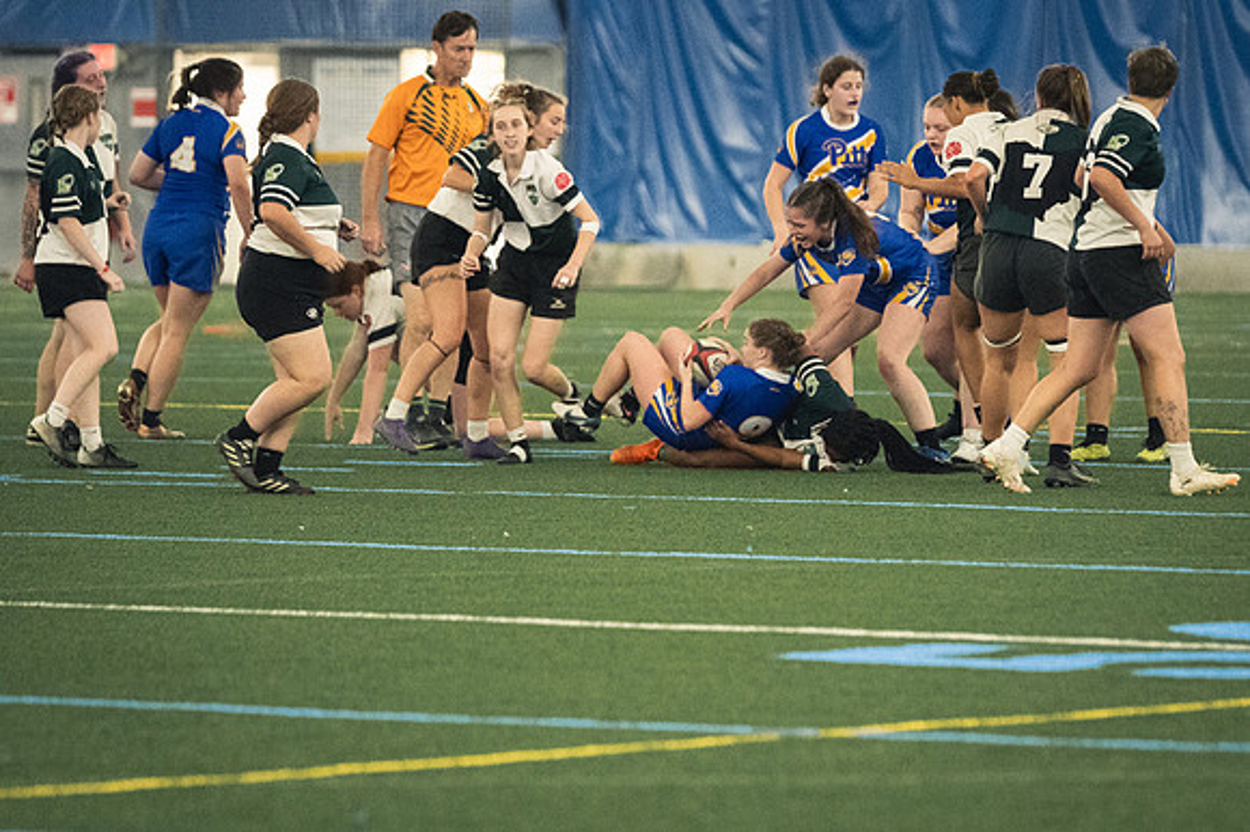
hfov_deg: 5.8
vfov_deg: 3.9
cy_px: 474
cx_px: 727
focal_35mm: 353
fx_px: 12234
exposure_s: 1/500
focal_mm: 200
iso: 8000
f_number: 2.8
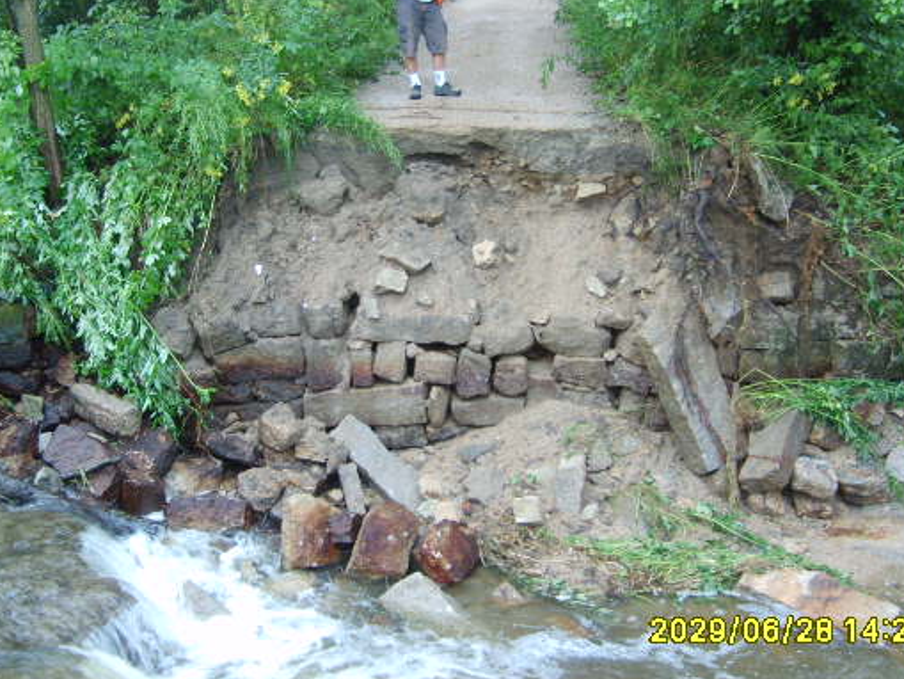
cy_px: 256
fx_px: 1149
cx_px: 414
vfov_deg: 32.7
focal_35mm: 44
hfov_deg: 42.9
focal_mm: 5.8
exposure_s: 1/30
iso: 56
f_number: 2.8
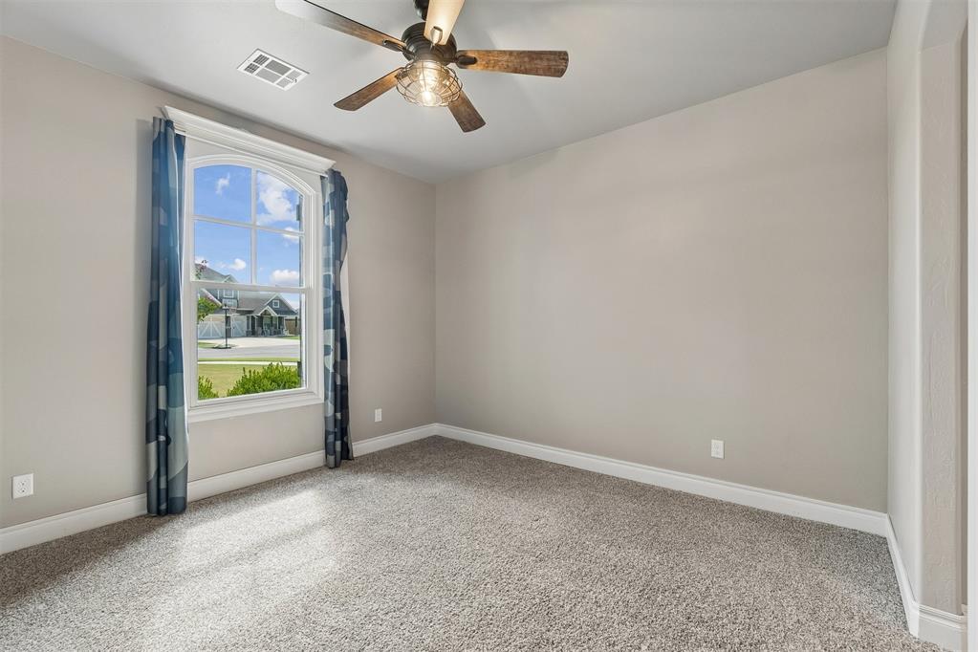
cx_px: 489
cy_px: 326
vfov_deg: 77.3
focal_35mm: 15
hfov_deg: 100.4
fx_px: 407
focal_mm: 10
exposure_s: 1/80
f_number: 6.3
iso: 200
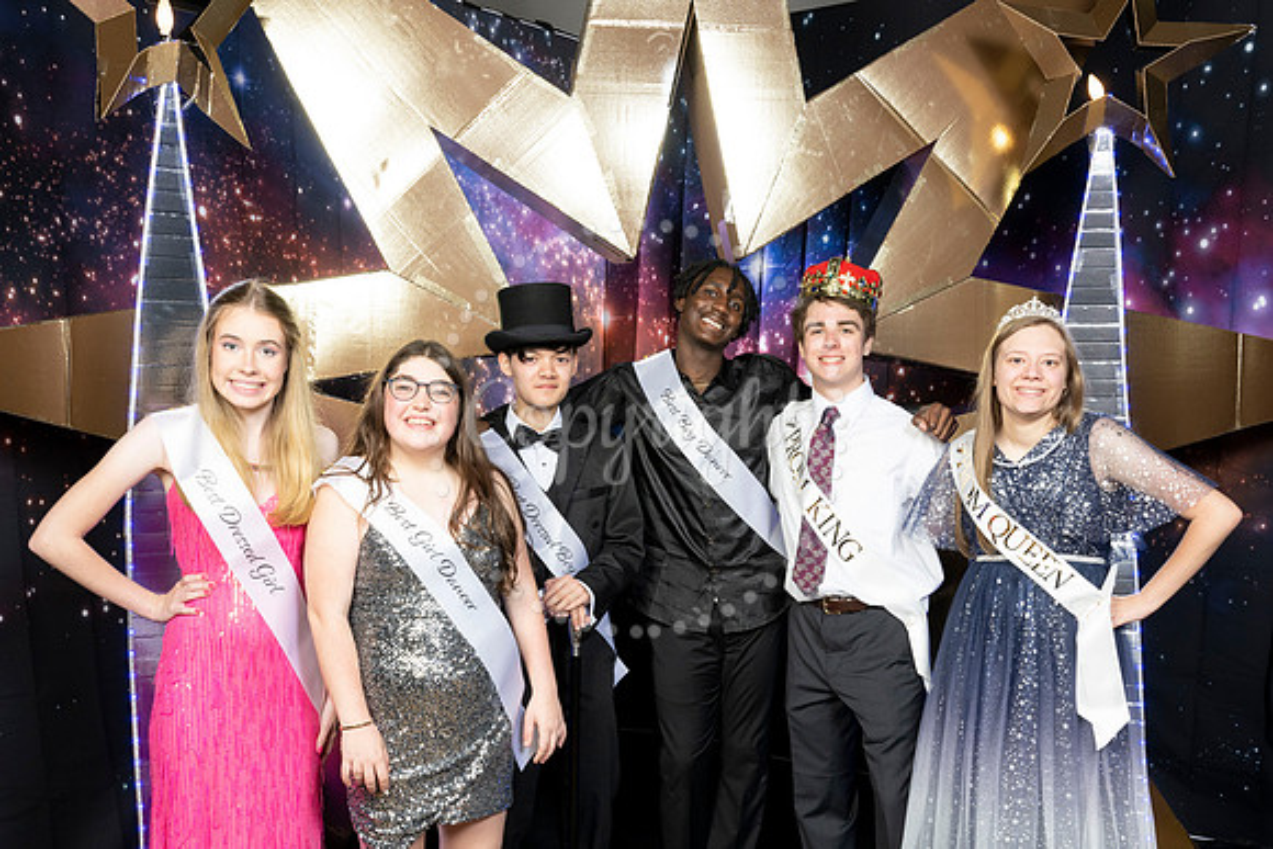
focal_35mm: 36
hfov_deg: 53.4
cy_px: 573
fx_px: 1265
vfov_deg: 36.7
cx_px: 663
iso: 320
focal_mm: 26.5
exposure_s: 1/100
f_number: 9
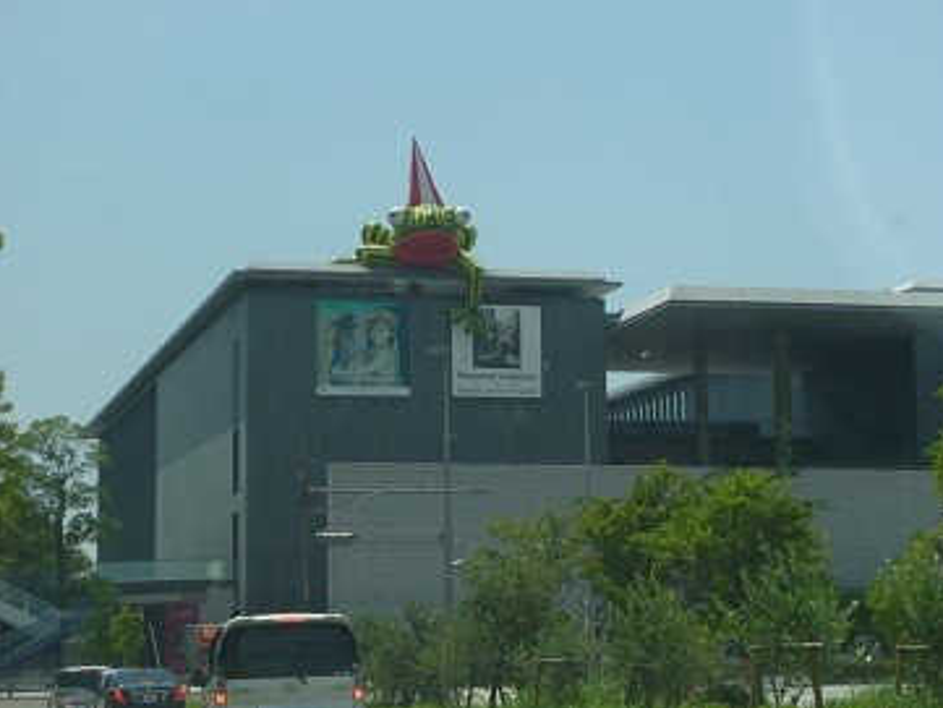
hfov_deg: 23.3
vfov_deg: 17.6
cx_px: 474
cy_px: 353
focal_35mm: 84
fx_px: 2289
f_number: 5.1
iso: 100
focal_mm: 14.8
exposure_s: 1/400
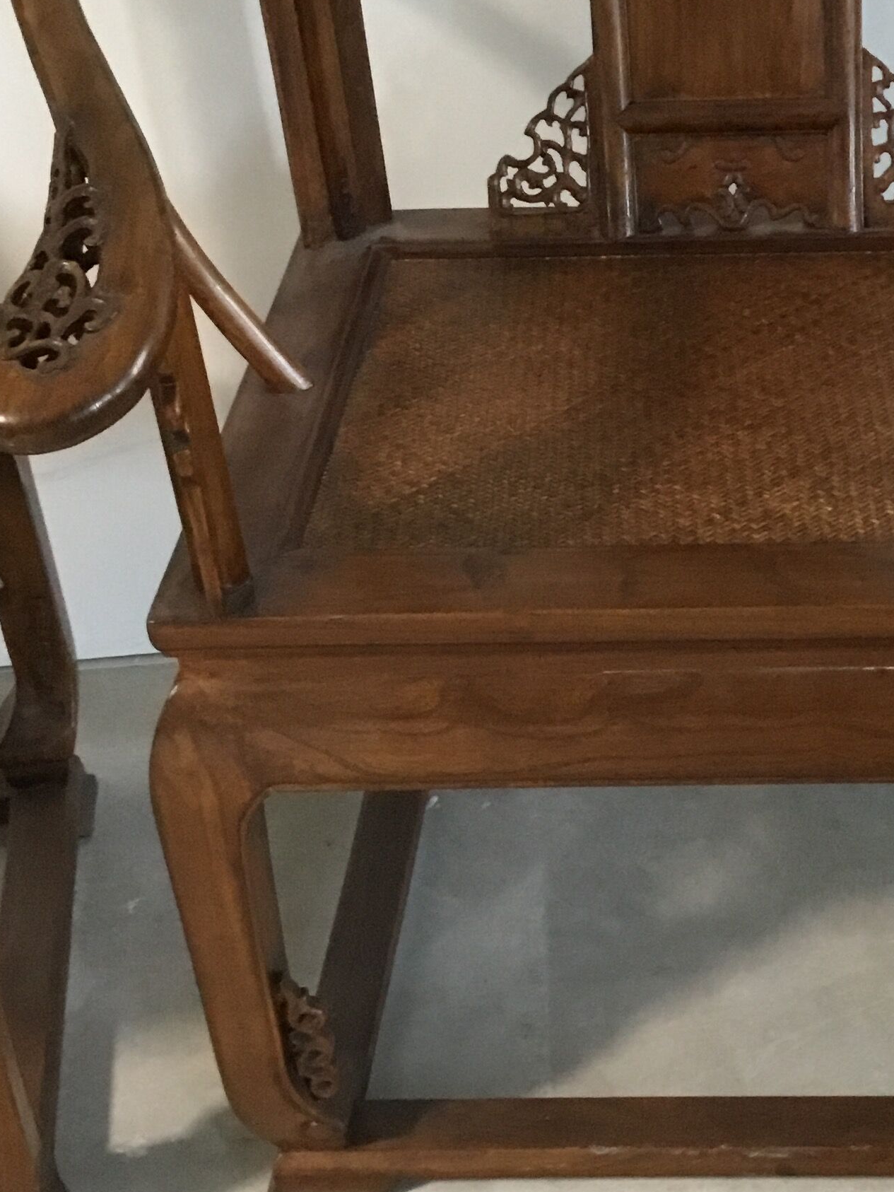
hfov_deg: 24.0
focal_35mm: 60
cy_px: 535
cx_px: 747
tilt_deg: -34.9
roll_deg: +2.5
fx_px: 2066
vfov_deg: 32.2
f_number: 2.4
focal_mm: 3.3
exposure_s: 1/17
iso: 250
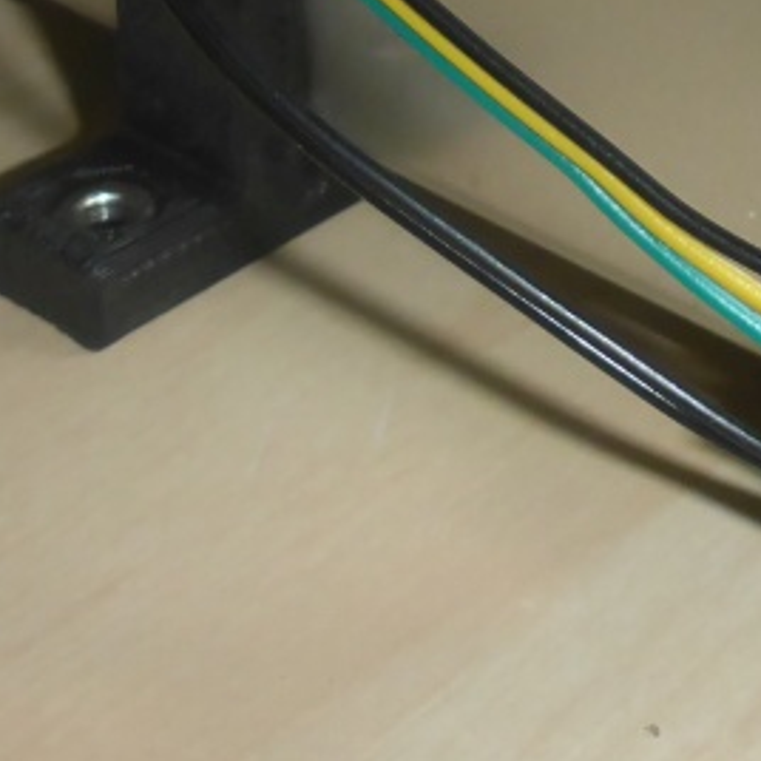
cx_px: 863
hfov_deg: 14.4
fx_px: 2935
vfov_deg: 14.1
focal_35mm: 118
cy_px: -256
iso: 250
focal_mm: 4.9
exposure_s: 1/60
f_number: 3.3
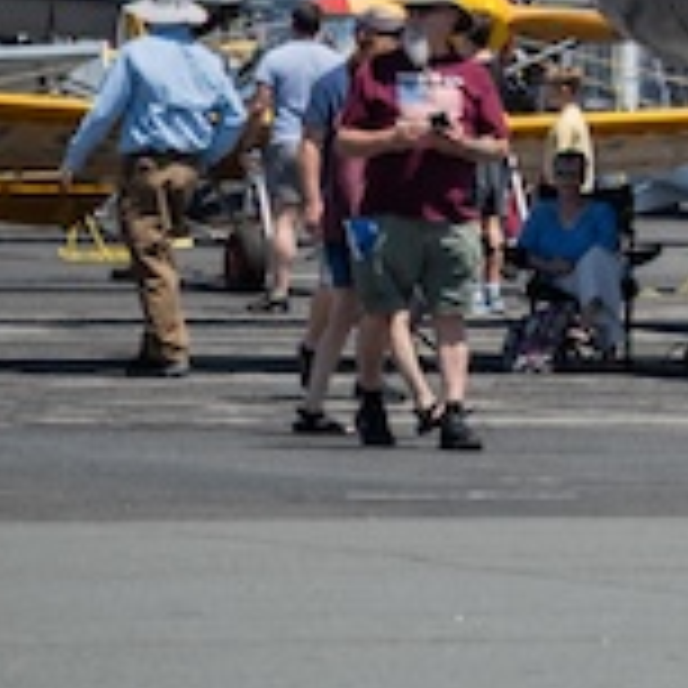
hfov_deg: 3.4
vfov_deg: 3.5
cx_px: 2721
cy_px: -668
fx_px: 11176
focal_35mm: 497
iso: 64
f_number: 2.8
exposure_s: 1/2000
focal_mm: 70
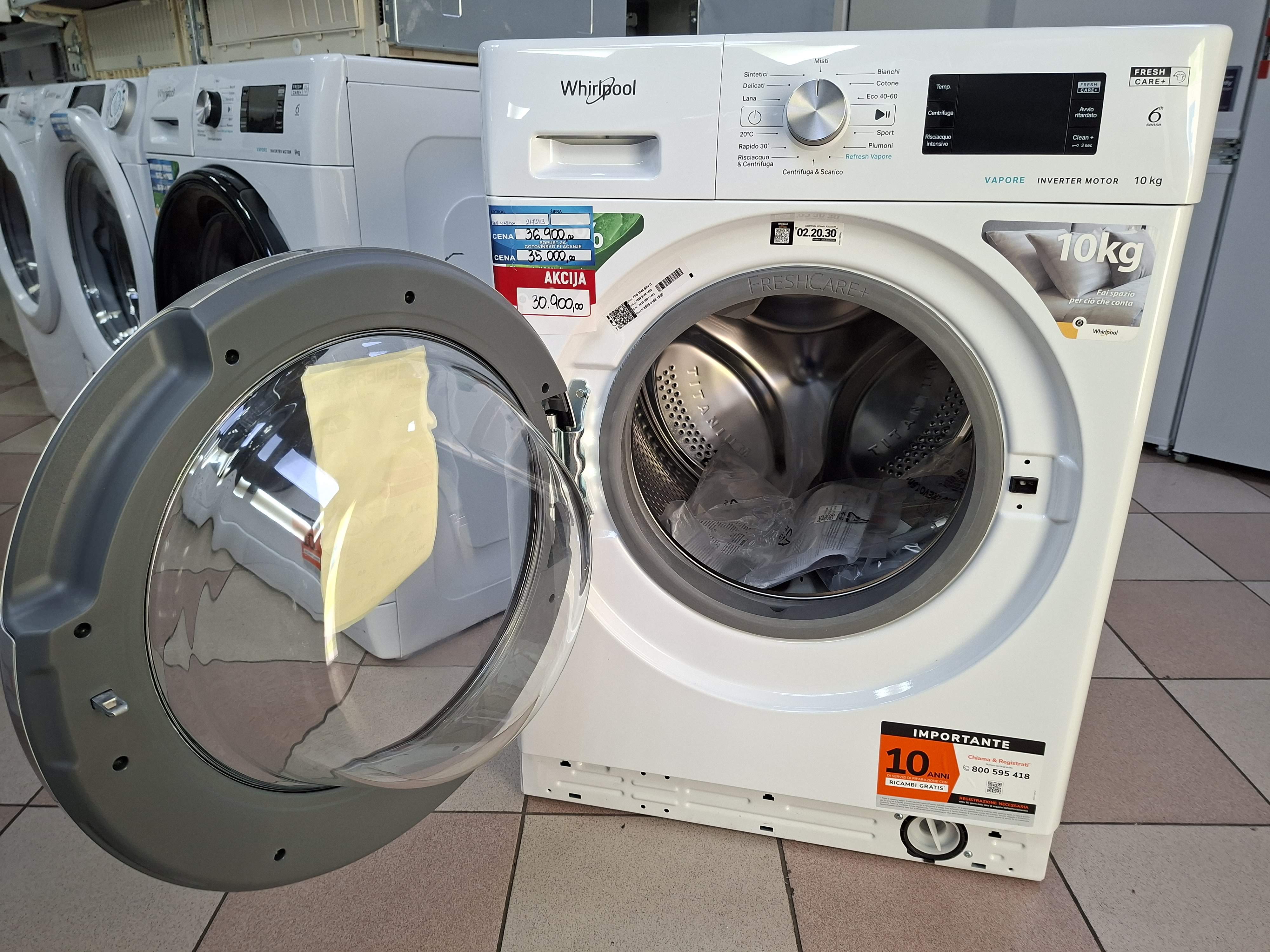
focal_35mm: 23
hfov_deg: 73.9
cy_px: 476
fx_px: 844
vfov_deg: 58.9
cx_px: 635
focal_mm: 5.54
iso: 200
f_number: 1.8
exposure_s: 1/100
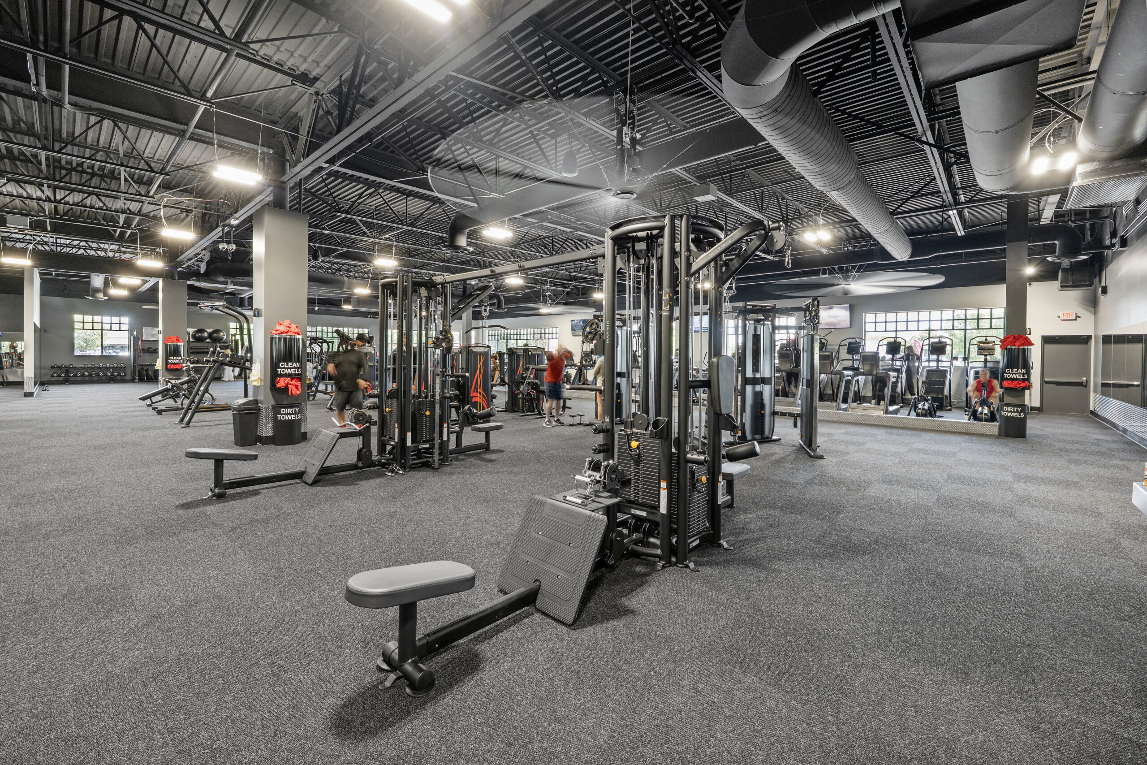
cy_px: 382
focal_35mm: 14
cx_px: 574
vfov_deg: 81.2
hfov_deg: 104.3
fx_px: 446
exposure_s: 1/3
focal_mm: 14
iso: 500
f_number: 10
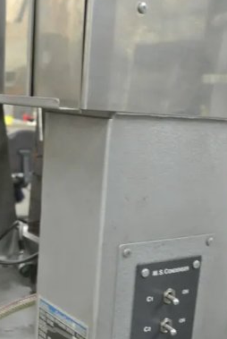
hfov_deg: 23.9
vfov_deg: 34.4
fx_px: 537
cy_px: 244
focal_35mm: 57
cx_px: 103
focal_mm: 13.6
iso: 800
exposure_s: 1/13
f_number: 4
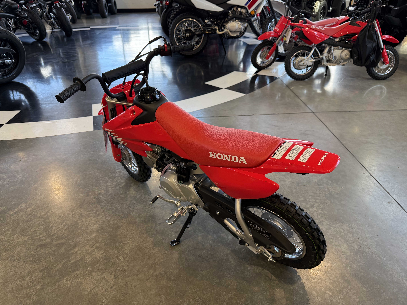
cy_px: 152
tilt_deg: -29.2
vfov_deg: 56.8
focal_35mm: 24
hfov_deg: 71.6
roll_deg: +1.3
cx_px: 204
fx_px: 282
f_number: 1.78
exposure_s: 1/239
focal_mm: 6.76
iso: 160
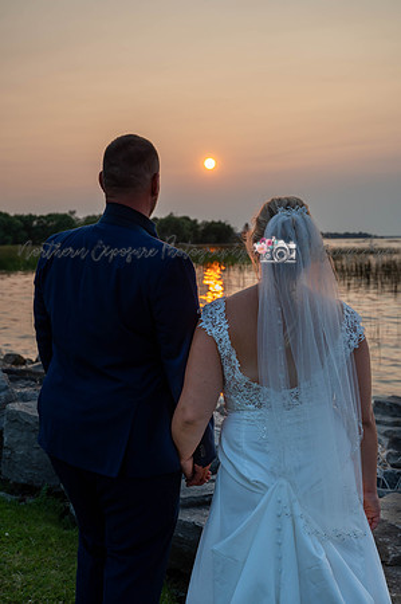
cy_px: 302
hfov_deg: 29.2
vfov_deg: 42.8
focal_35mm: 46
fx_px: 770
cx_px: 200
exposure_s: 1/250
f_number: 5.6
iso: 100
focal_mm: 46
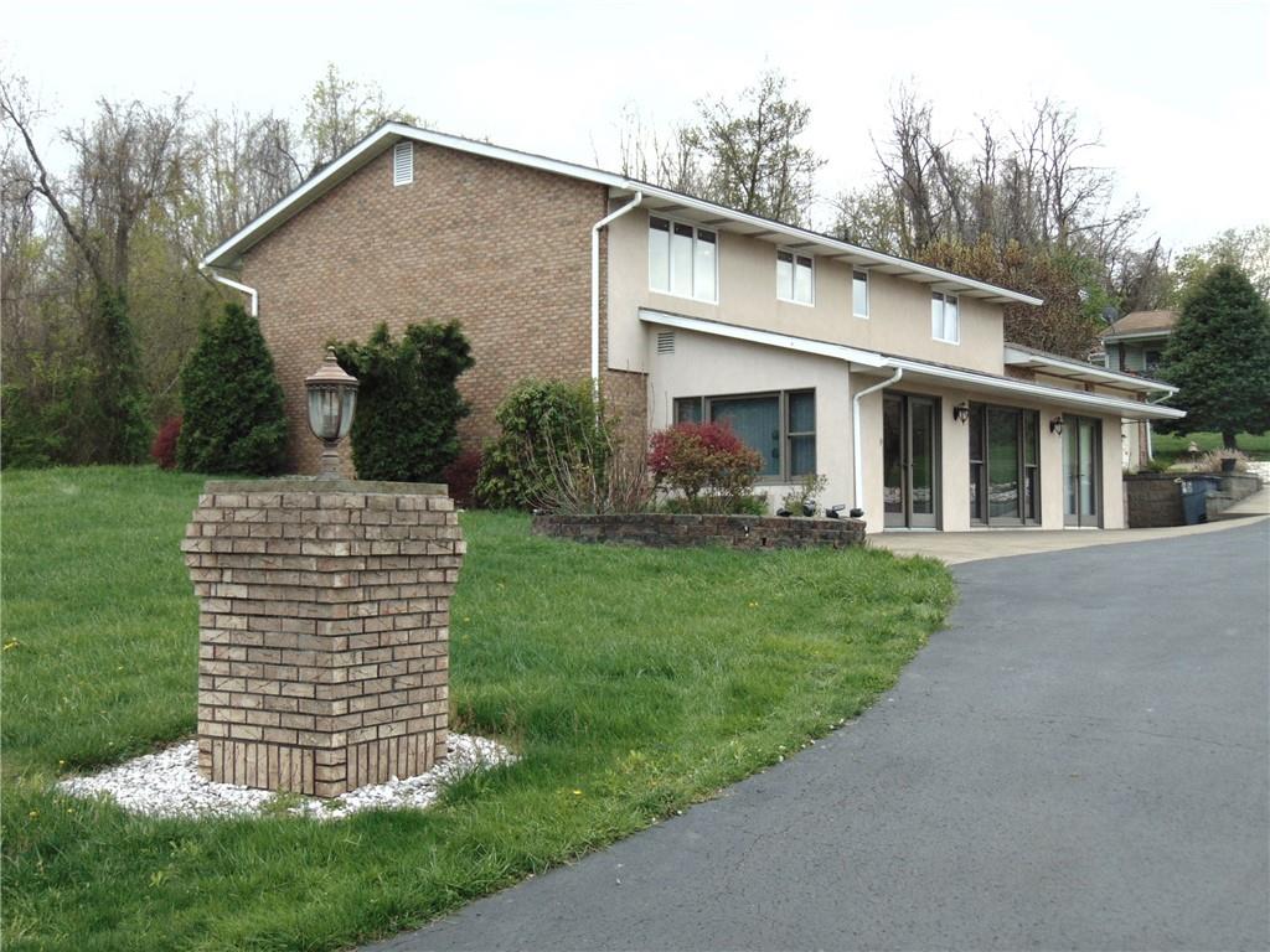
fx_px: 1541
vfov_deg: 34.3
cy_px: 476
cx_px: 635
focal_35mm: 42
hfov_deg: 44.8
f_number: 3.3
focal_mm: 7.6
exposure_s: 1/160
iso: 80
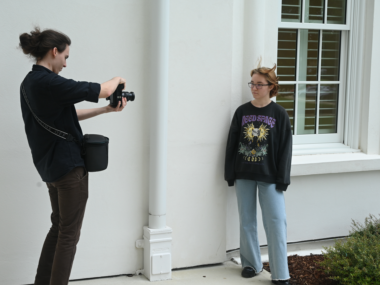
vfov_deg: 29.1
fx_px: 549
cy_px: 142
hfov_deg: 38.1
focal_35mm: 50
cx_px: 170
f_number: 6.3
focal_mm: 46
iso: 640
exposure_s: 1/250
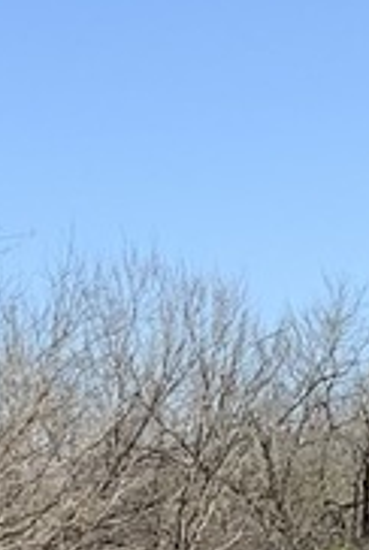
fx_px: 3645
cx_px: 463
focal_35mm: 238
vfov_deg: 8.6
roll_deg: +0.9
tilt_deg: +2.3
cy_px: 574
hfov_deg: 5.8
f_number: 1.8
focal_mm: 3
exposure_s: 1/1451
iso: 16
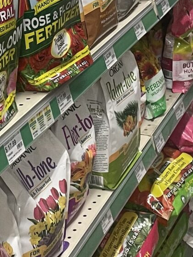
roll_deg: +1.6
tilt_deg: -17.4
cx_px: 73
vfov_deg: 16.1
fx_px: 885
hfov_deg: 12.4
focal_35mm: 119
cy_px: -14
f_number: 1.6
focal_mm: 4.2
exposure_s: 1/60
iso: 160
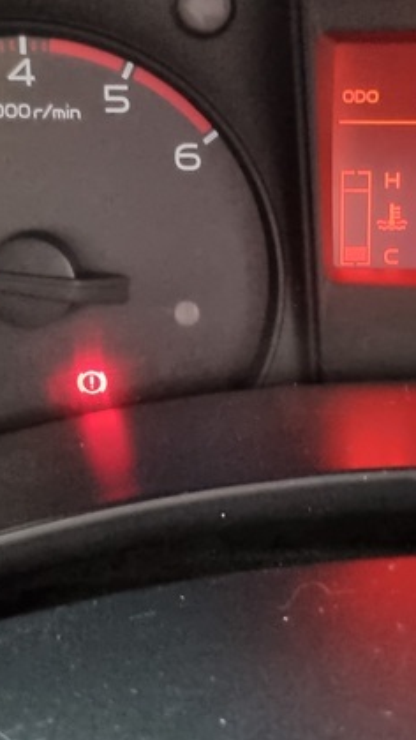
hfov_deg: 17.3
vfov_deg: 30.6
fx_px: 1354
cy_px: 363
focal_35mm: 69
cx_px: 342
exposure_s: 1/25
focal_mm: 5.4
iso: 1600
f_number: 1.8
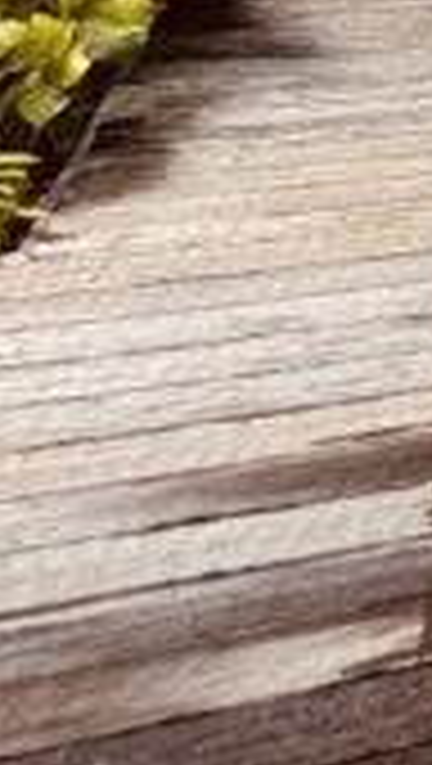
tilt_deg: +4.3
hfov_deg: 16.4
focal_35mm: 50
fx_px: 1015
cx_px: 927
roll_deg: -3.3
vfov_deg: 25.7
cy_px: -472
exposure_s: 1/943
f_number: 1.8
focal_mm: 1.57
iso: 32
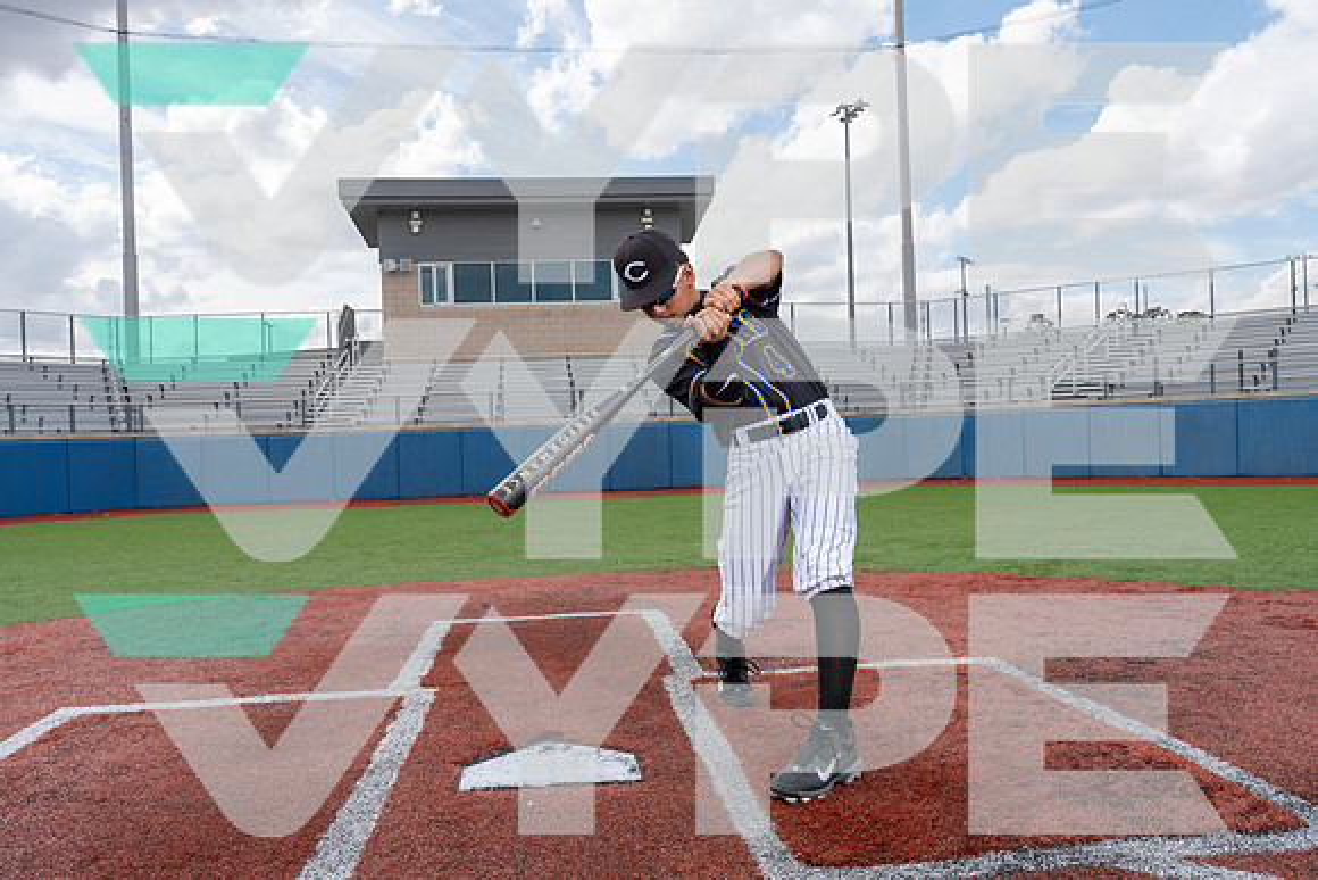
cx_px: 659
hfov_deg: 63.6
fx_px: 1062
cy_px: 440
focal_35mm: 29
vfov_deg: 45.0
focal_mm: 29
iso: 100
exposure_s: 1/250
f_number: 8
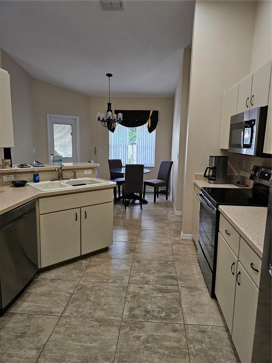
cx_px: 136
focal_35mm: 23
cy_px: 182
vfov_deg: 73.9
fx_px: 241
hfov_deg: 58.9
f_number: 1.7
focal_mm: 6.3
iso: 320
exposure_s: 1/120
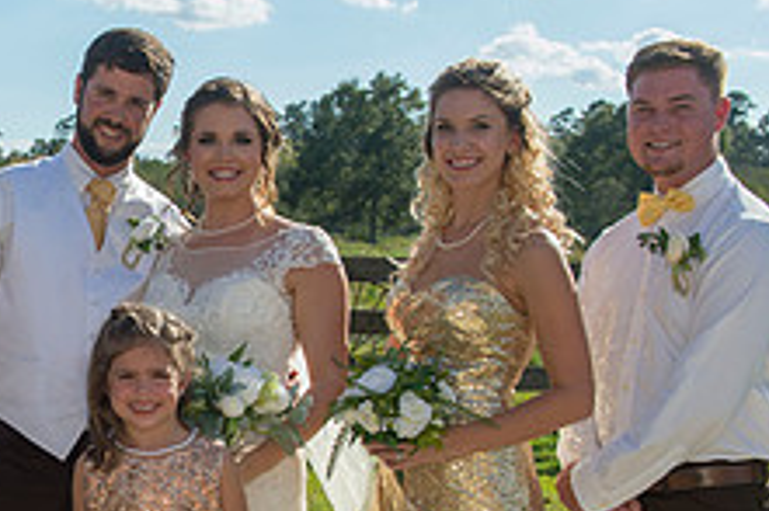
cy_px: 393
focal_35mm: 84
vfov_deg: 16.1
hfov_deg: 23.1
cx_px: -21
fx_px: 1793
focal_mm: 32
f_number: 6.3
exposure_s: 1/800
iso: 200
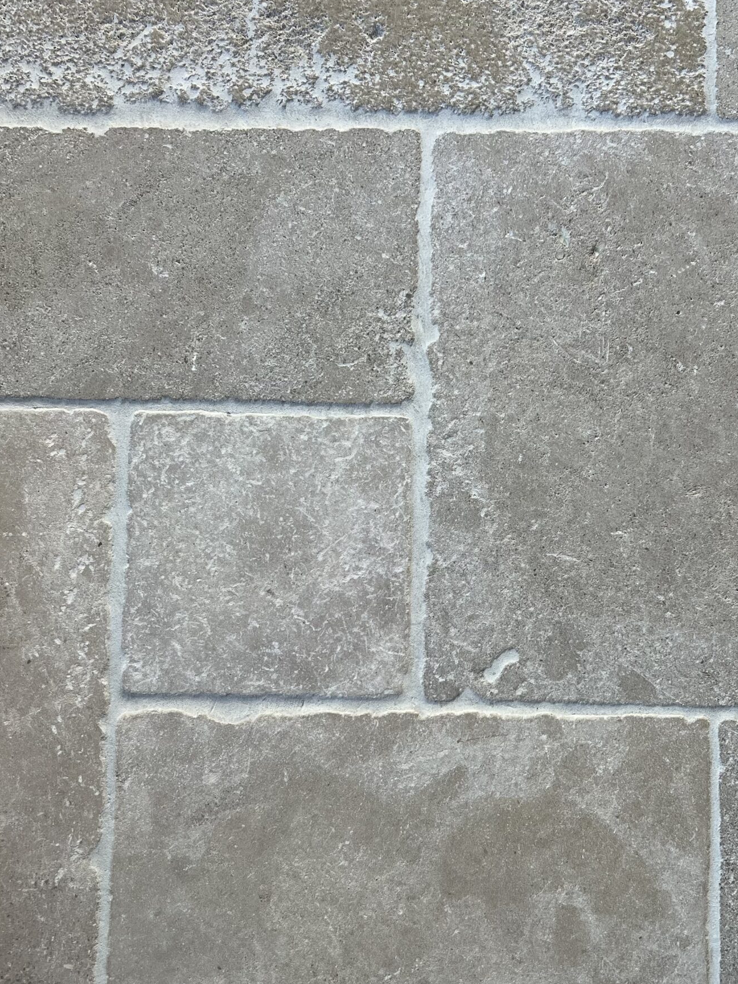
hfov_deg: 37.4
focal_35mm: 38
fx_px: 1080
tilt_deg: -84.3
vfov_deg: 48.9
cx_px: 482
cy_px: 552
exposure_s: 1/121
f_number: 1.5
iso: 50
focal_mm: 5.7
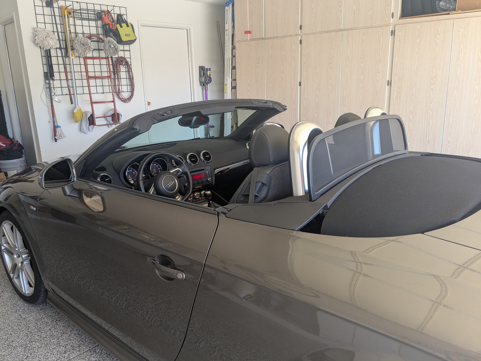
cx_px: 240
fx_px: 375
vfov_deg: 51.4
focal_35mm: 27
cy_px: 180
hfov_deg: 65.3
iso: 50
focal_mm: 4.38
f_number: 1.73
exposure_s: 1/120
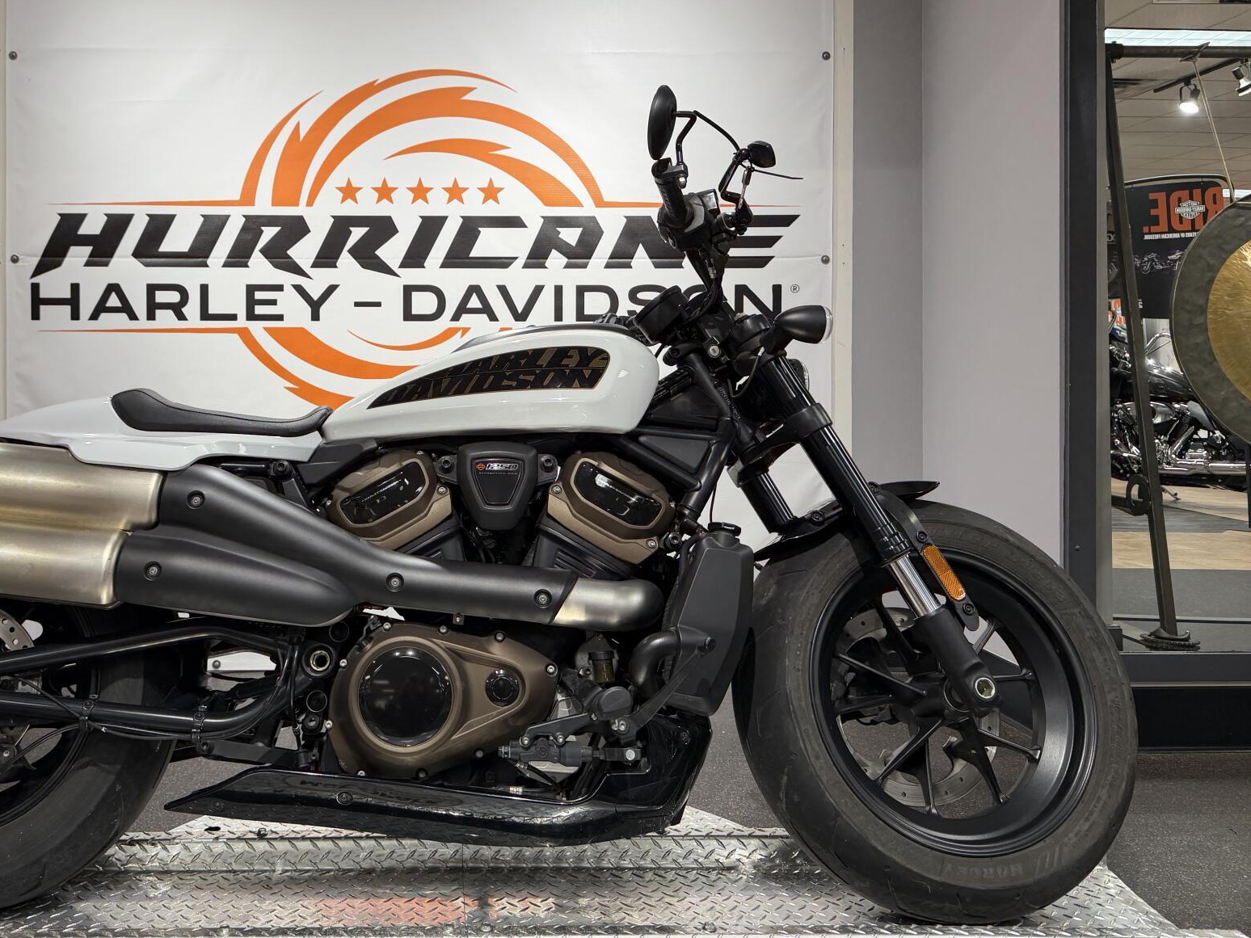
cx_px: 457
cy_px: 385
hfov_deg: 57.5
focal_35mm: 31
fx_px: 1120
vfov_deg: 45.2
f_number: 1.78
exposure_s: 1/60
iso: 100
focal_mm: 6.76
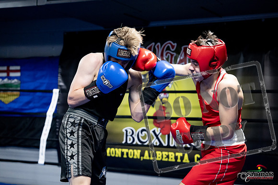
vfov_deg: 19.5
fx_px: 541
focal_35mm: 70
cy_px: 92
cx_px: 139
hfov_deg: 28.8
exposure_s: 1/1000
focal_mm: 70
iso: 6400
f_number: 2.8
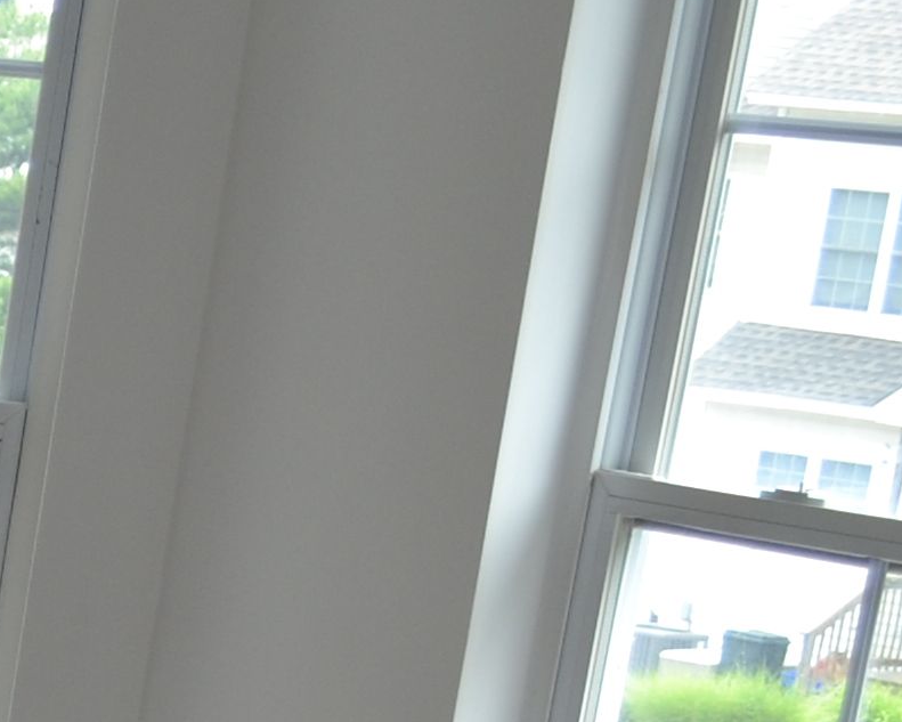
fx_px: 4379
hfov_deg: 9.9
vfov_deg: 8.9
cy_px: 1381
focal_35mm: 164
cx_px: -1468
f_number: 5.6
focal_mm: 20
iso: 200
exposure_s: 1/125
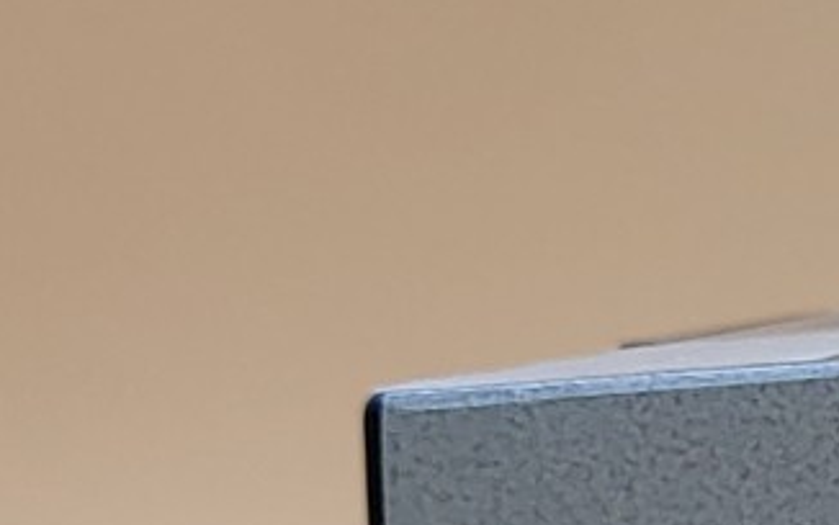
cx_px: 1503
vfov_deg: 6.7
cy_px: 965
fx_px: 4392
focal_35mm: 192
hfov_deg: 10.3
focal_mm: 4.36
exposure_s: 1/92
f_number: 1.8
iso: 50
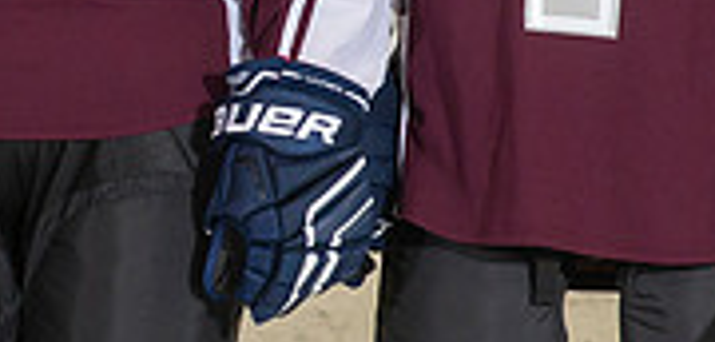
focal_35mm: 579
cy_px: 64
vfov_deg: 1.8
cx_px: -96
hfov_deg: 3.9
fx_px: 10603
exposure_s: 1/100
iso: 800
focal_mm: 85
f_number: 6.3
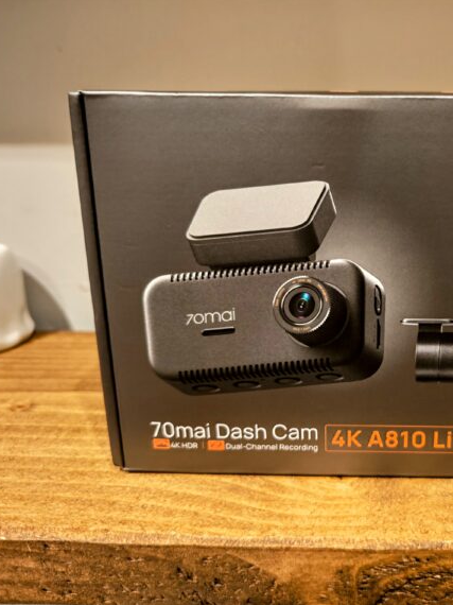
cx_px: 360
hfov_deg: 43.4
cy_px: 302
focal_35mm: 31
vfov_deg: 58.4
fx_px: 541
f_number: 1.6
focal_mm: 6.55
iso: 1000
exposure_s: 1/25
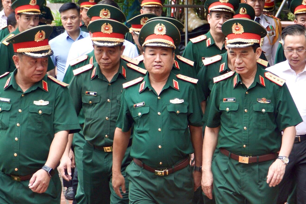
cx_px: 159
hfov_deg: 20.9
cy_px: 101
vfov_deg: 14.0
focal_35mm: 98
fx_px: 831
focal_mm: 45
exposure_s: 1/250
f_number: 4
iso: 125
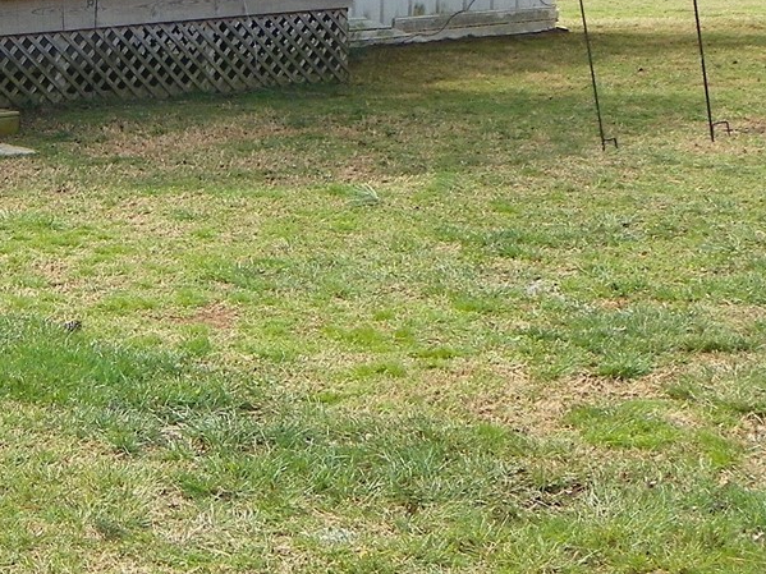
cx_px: -185
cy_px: 63
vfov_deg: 15.7
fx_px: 2058
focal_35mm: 93
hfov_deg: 19.7
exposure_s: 1/200
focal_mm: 5.2
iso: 64
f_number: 4
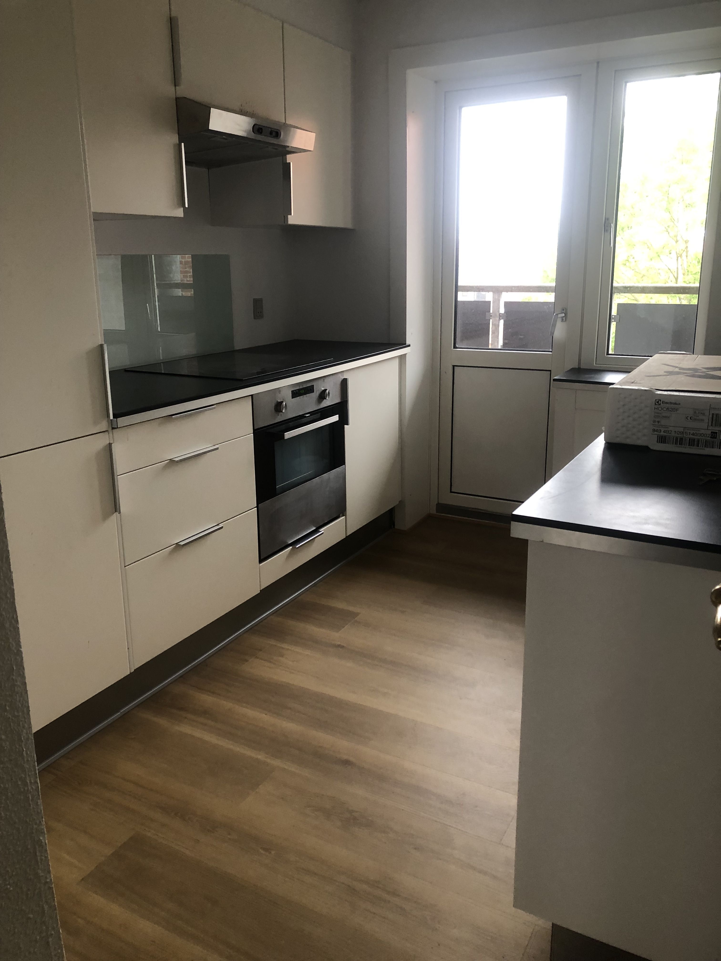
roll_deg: +0.7
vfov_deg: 63.4
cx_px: 360
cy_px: 480
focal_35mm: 28
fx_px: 778
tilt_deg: -13.8
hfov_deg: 49.7
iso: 40
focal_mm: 3.99
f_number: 1.8
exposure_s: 1/30
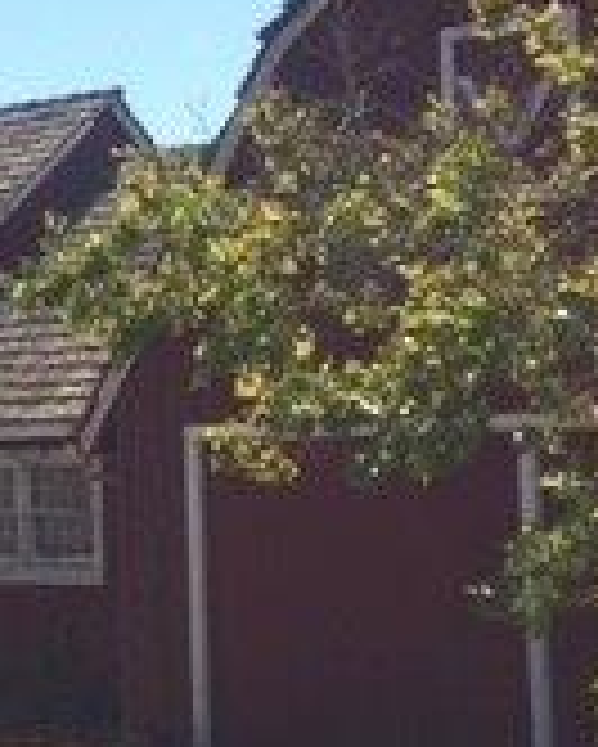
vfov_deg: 17.6
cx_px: -396
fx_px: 2409
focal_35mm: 109
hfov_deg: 13.1
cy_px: 320
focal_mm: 4.15
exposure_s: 1/2475
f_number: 2.2
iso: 32
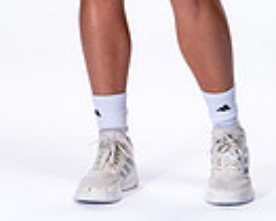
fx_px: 2722
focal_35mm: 333
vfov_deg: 4.6
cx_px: 129
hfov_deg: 5.8
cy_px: -238
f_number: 5.6
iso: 400
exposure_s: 1/250
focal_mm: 103
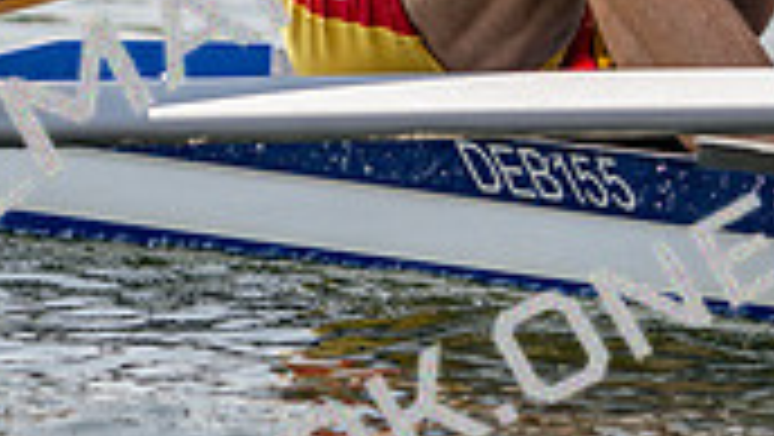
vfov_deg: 1.7
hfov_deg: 3.1
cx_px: 626
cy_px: -290
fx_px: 14499
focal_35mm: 706
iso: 200
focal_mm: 200
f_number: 5.6
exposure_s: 1/1600
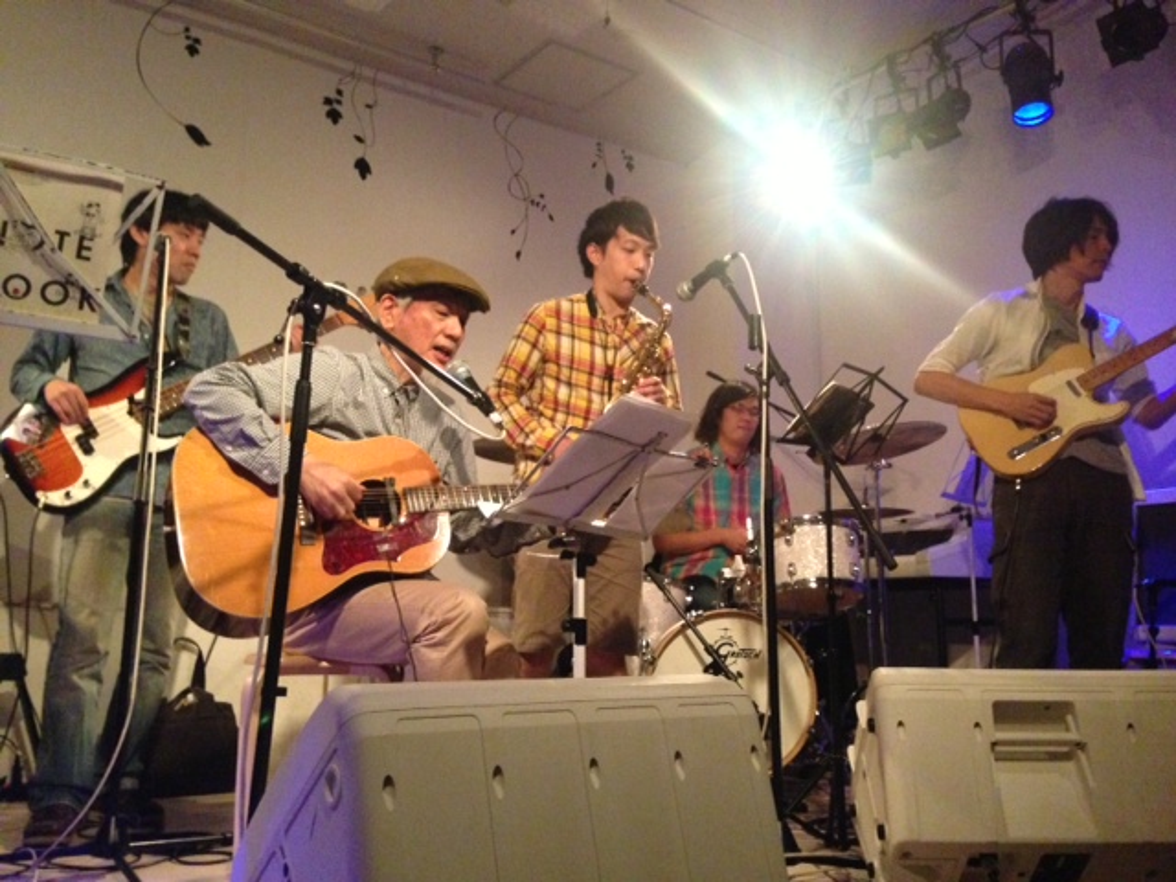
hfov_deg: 55.4
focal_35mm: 33
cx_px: 588
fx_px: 1121
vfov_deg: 42.9
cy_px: 441
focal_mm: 4.13
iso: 800
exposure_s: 1/15
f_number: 2.4
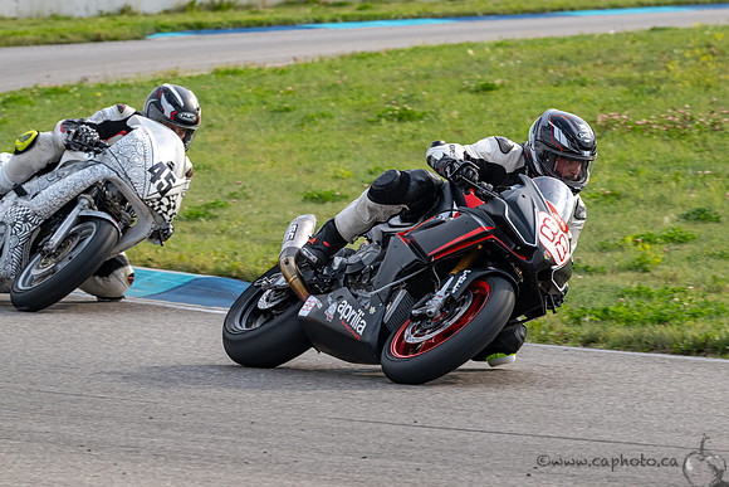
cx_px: 452
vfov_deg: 3.6
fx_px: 7777
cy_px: 217
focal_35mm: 384
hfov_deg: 5.4
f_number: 11
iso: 800
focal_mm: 310
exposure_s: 1/800
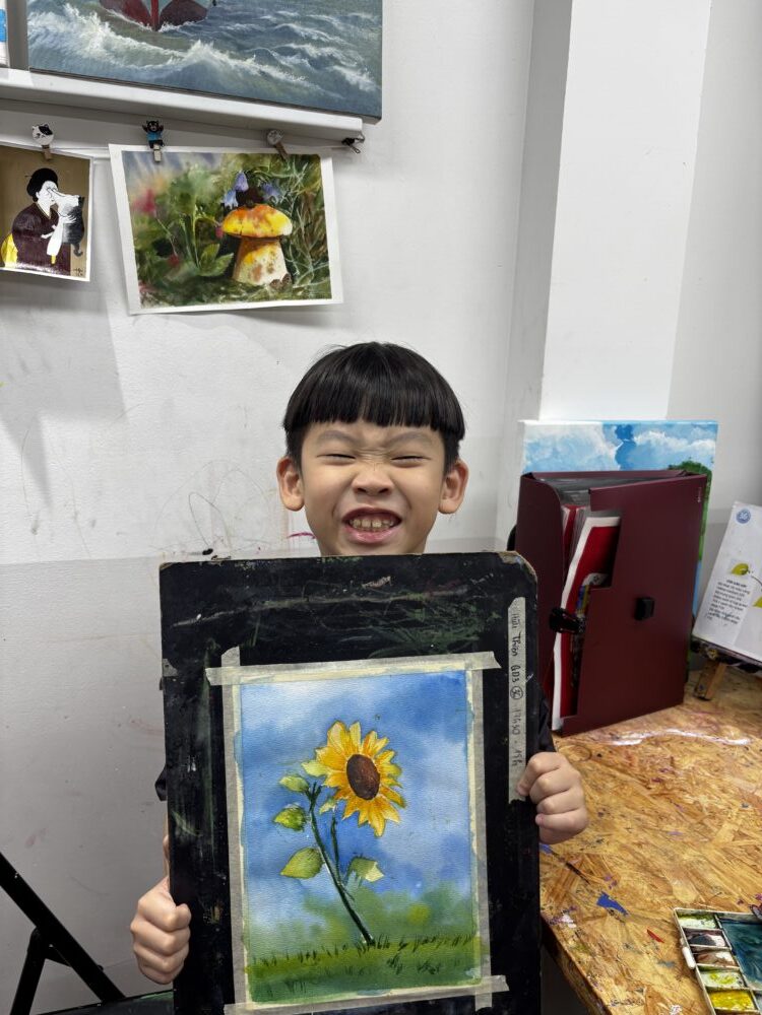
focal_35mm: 26
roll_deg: -2.8
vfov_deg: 67.3
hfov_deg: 53.1
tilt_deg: -12.0
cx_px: 381
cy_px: 508
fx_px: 763
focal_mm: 5.96
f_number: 1.6
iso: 32
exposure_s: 1/105
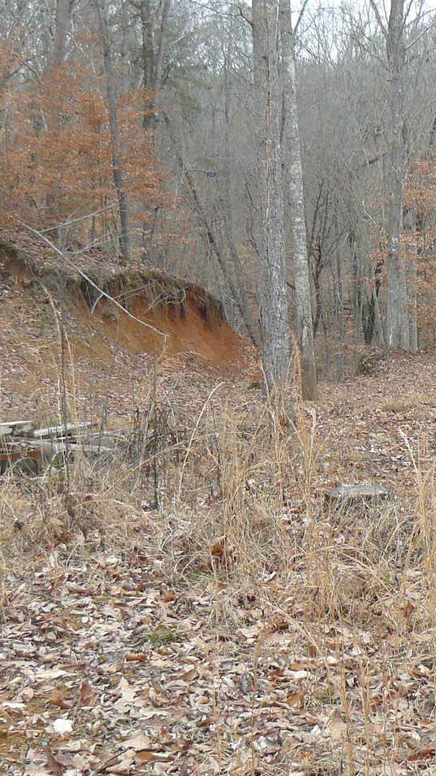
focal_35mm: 78
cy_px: 392
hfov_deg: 15.5
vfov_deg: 27.2
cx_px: 285
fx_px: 1604
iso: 100
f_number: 2.8
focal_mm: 6
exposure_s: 1/125
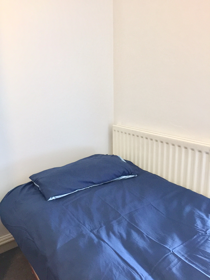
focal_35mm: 29
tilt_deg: -13.3
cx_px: 105
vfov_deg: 61.7
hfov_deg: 48.2
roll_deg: +1.6
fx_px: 235
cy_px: 140
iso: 125
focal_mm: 4.15
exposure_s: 1/17
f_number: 2.2
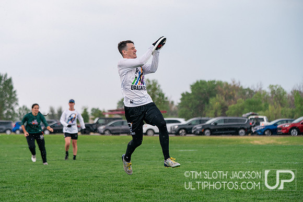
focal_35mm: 97
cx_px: 132
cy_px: 95
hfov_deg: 21.1
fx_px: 814
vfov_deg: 14.2
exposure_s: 1/3200
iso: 640
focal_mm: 84
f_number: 2.8
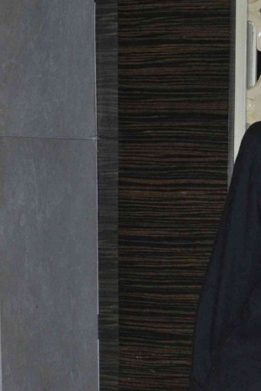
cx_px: 422
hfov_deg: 9.8
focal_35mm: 134
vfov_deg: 15.0
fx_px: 1457
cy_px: 418
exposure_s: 1/200
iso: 800
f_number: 10
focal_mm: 26
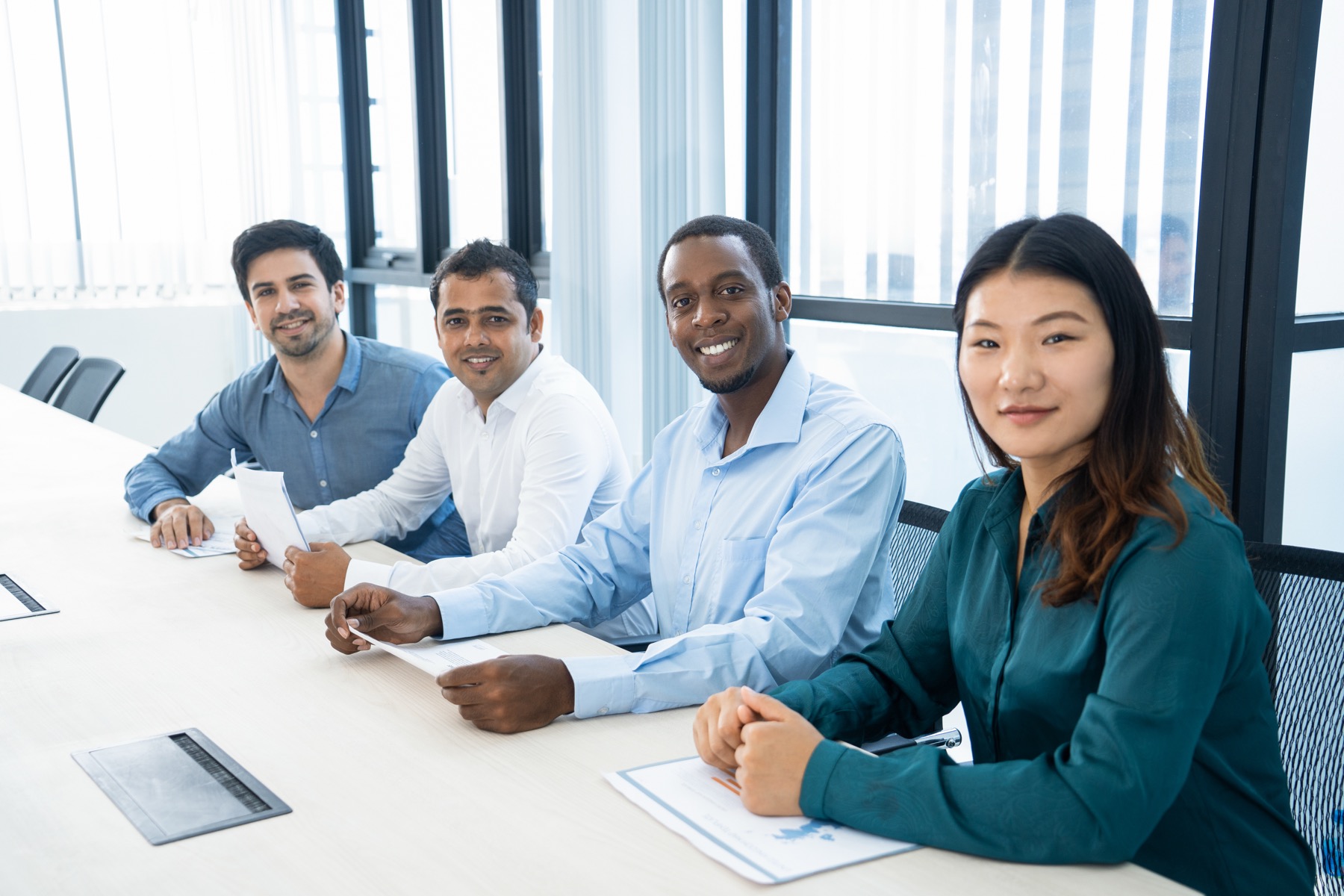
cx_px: 672
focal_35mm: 41
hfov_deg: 47.4
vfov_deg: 32.6
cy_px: 448
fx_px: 1531
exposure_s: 1/125
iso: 250
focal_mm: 41
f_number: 4
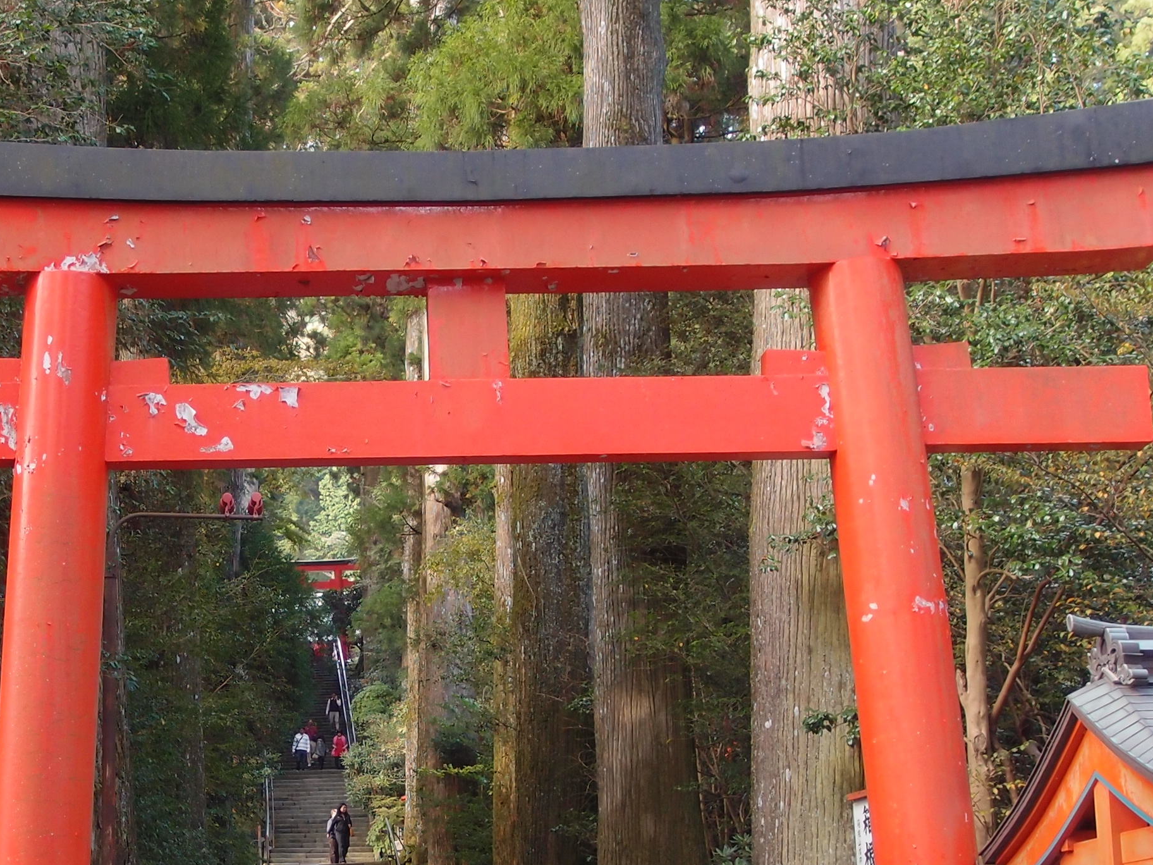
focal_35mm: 64
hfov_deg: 29.9
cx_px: 310
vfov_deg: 22.6
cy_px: 697
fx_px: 2132
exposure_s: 1/80
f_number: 1.8
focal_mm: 6.87
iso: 125
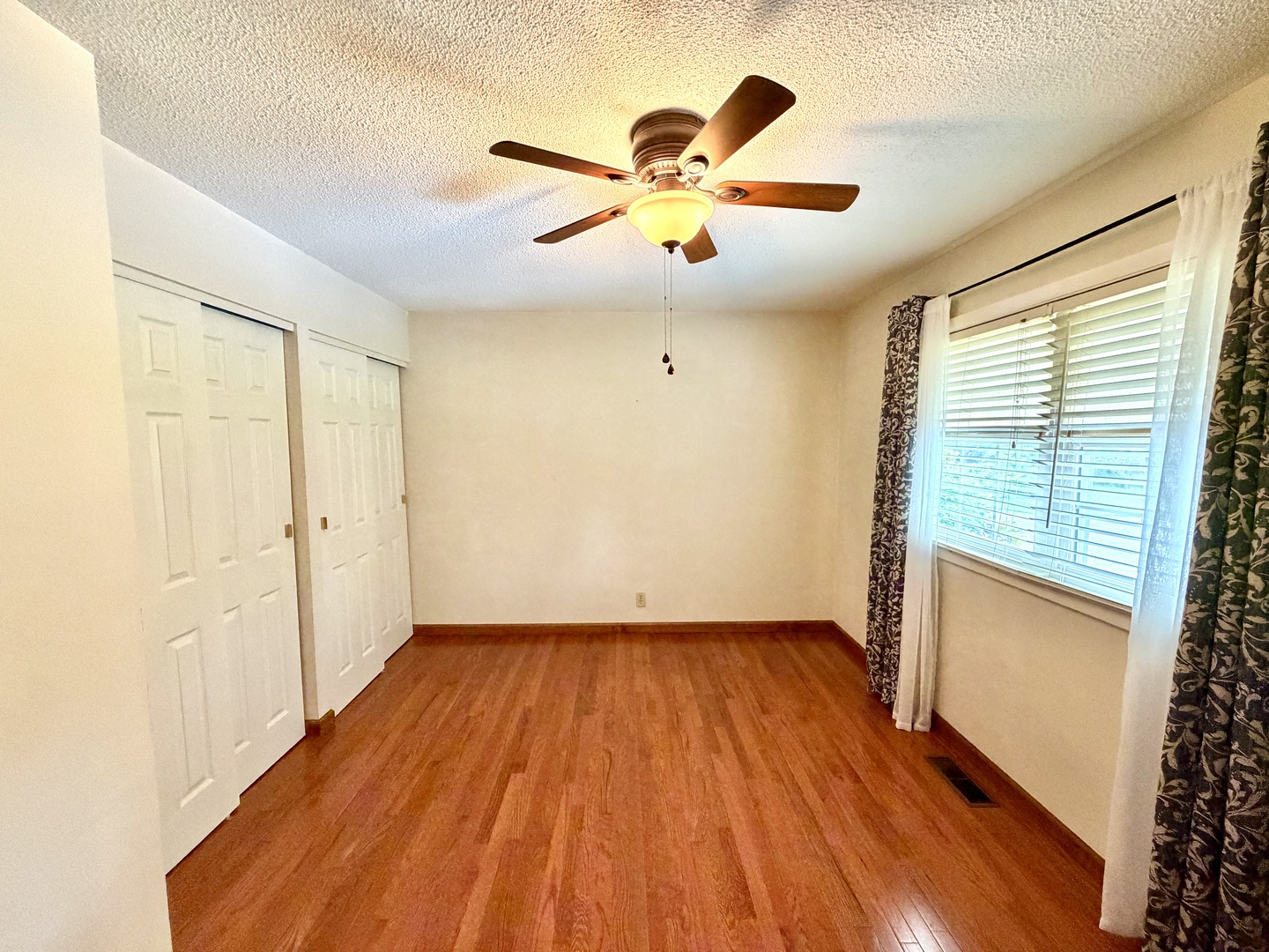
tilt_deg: -4.9
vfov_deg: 85.7
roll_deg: +0.6
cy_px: 476
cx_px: 634
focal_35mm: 14
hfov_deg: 102.1
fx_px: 513
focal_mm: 2.22
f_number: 2.2
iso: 400
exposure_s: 1/60
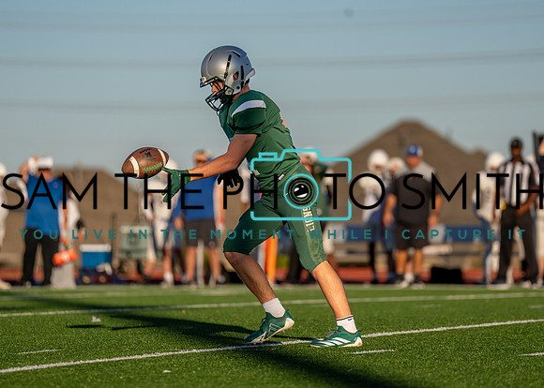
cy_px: 178
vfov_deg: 4.9
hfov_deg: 6.8
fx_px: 4580
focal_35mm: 296
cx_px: 299
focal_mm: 200
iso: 125
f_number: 2.8
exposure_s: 1/3200
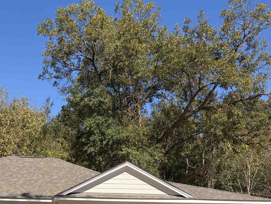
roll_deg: +0.1
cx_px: 70
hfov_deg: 36.7
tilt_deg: +4.6
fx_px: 399
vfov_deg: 27.1
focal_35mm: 51
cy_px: 200
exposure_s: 1/4065
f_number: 1.6
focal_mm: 5.96
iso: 50
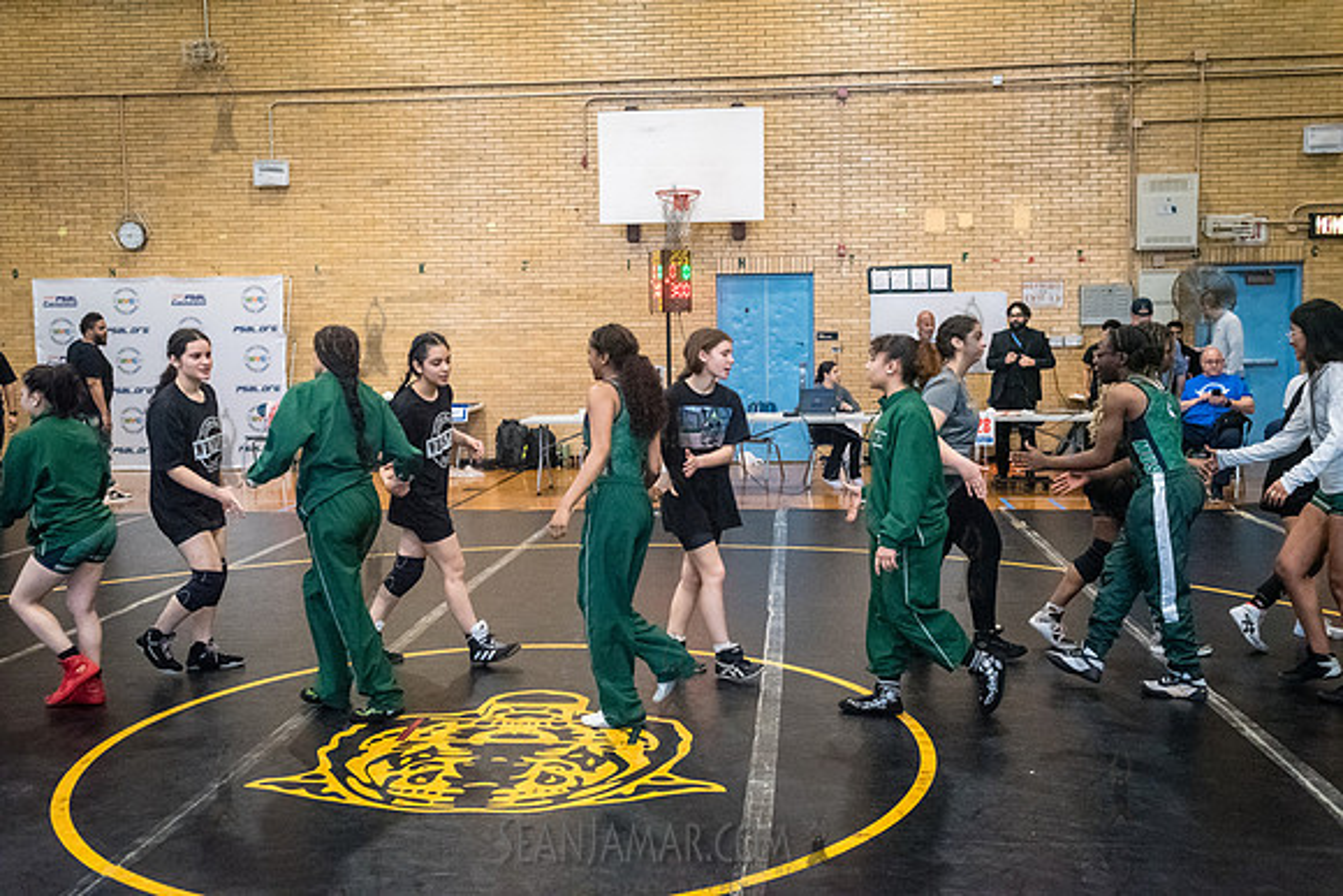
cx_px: 672
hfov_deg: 54.4
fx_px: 1306
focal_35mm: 35
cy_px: 448
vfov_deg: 37.9
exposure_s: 1/400
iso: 6400
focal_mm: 35
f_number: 4
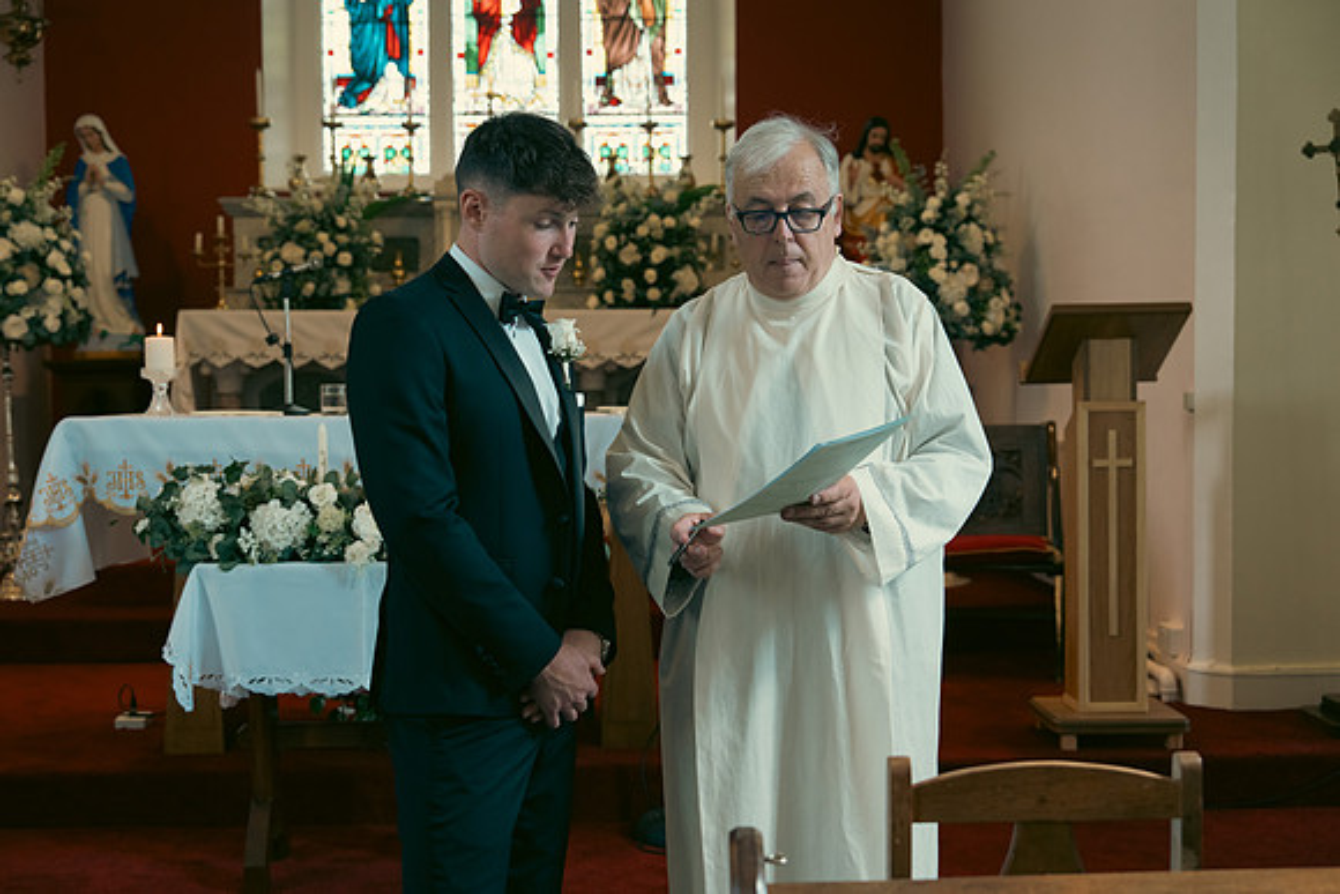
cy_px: 447
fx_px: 1713
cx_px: 670
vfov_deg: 29.3
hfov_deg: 42.7
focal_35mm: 46
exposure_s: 1/250
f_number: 3.5
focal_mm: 46
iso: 1600
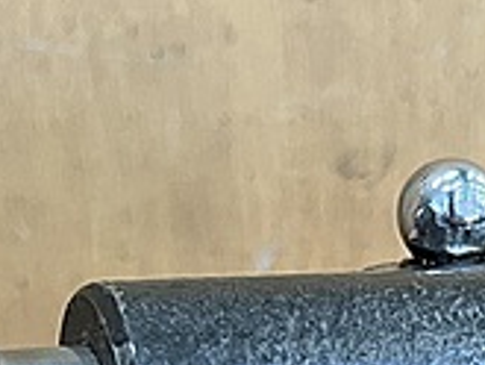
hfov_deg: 19.2
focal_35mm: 101
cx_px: 403
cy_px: 695
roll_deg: +0.4
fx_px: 1416
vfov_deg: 13.0
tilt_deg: -20.5
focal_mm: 5.1
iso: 160
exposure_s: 1/60
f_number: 1.6
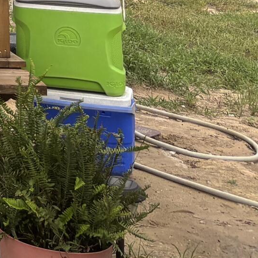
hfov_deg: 10.8
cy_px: -240
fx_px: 1079
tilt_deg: +0.9
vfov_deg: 12.2
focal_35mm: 128
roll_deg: +1.3
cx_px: -426
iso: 50
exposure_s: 1/581
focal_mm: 5.96
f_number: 1.6
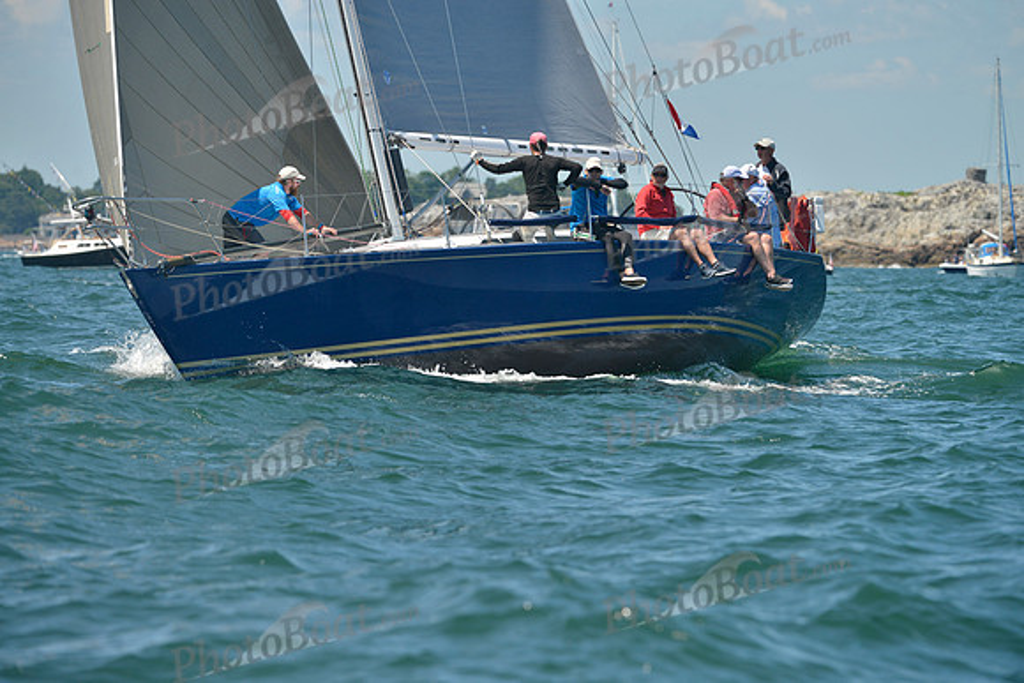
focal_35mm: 290
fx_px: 8250
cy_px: 342
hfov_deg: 7.1
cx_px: 512
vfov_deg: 4.7
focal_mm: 290
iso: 280
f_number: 6.3
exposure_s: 1/1250
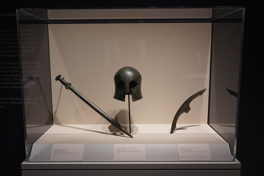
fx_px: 242
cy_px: 88
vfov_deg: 40.0
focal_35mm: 33
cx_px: 132
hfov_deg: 57.2
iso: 10000
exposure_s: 1/80
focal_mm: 33
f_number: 14
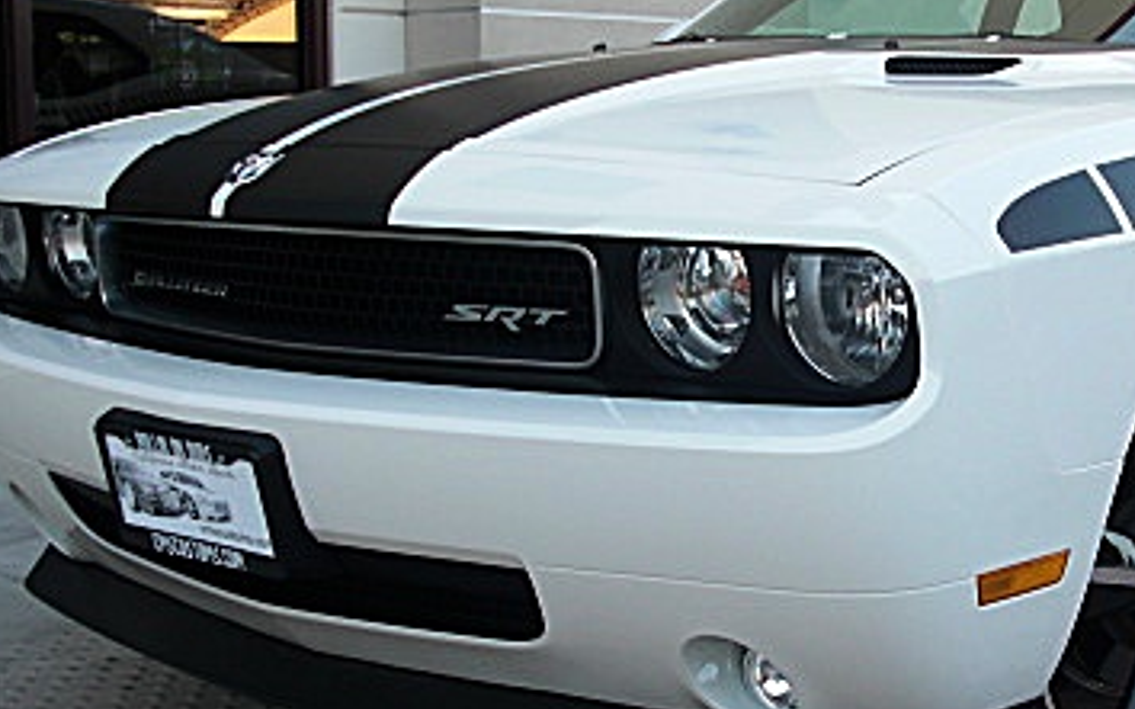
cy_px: 433
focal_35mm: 69
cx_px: 856
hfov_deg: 29.3
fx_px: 2134
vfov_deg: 18.8
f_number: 2.8
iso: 50
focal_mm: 6.3
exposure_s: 1/125
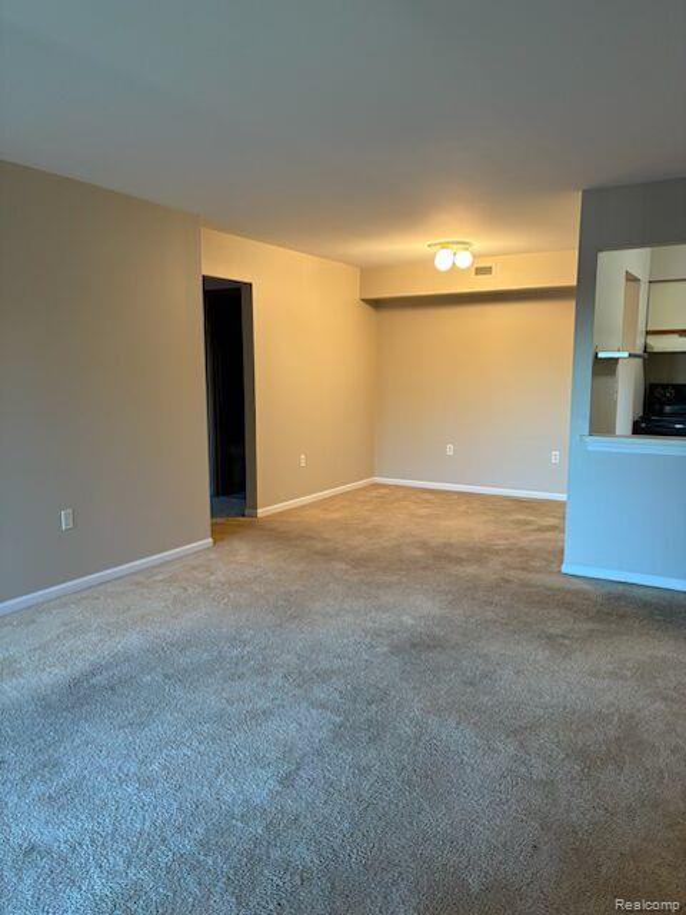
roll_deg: +0.1
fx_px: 687
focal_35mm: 26
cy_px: 458
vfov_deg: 67.3
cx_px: 343
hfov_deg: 53.1
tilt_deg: -7.8
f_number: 1.6
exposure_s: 1/60
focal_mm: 5.96
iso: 200
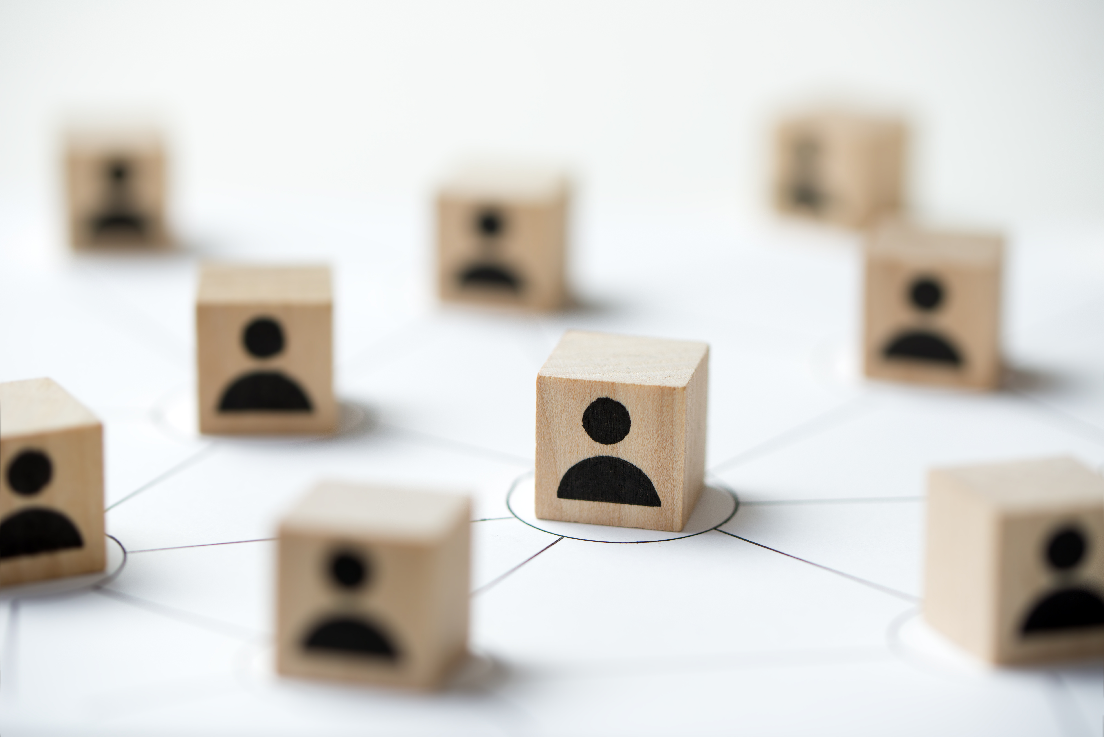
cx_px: 552
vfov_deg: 15.2
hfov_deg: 22.6
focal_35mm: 90
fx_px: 2761
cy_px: 368
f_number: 4
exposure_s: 1/50
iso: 200
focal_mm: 90
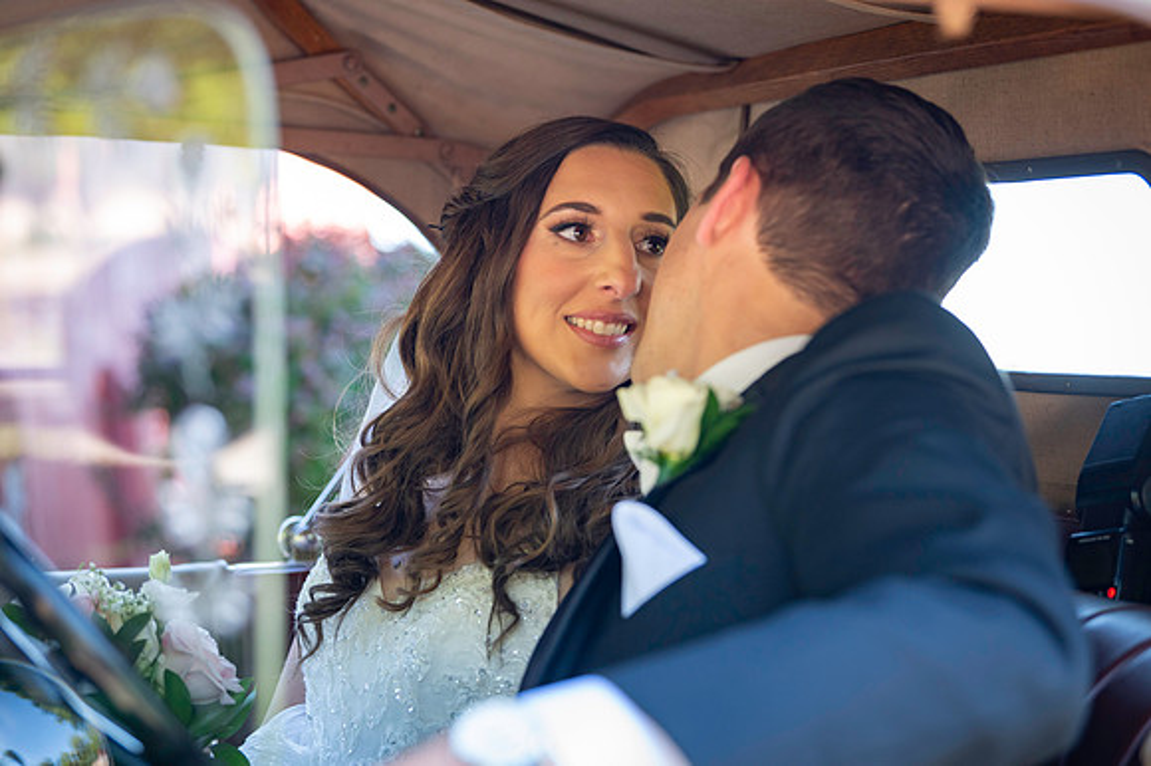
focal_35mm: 86
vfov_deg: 15.9
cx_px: 576
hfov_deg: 23.7
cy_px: 383
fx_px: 2748
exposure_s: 1/320
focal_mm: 86
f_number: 3.5
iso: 1000
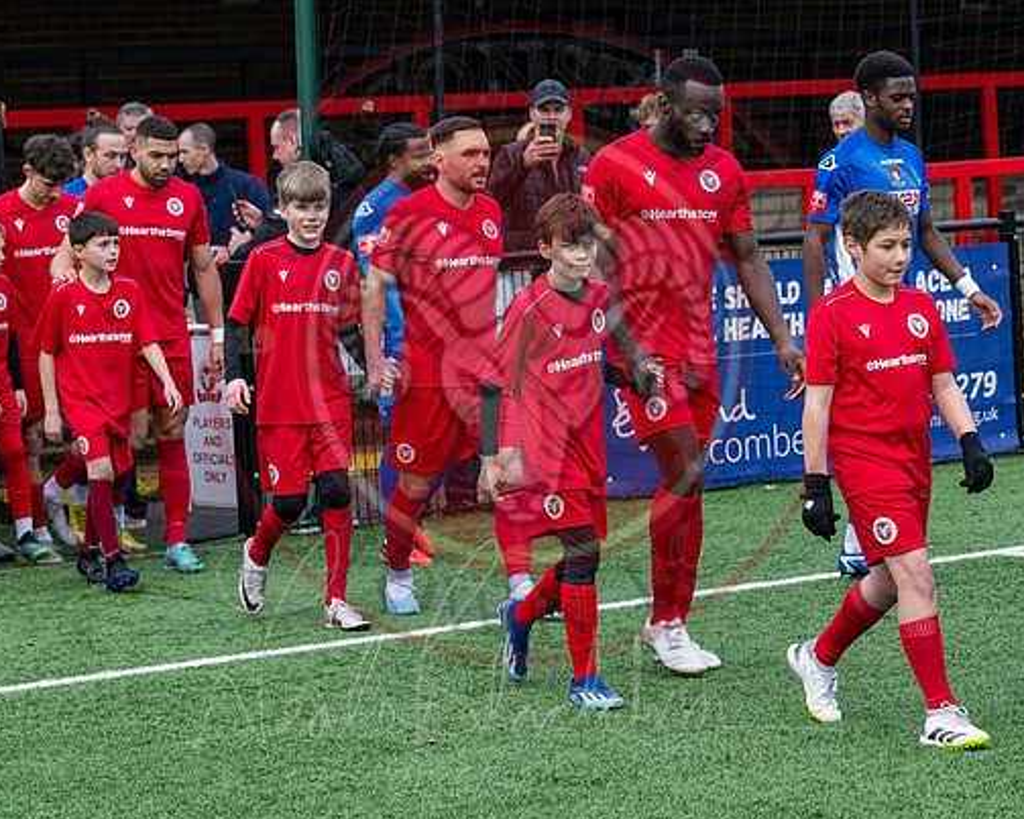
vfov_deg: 12.3
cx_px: 623
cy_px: 339
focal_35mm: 125
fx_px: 3787
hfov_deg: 15.4
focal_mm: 88
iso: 250
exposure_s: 1/250
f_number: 5
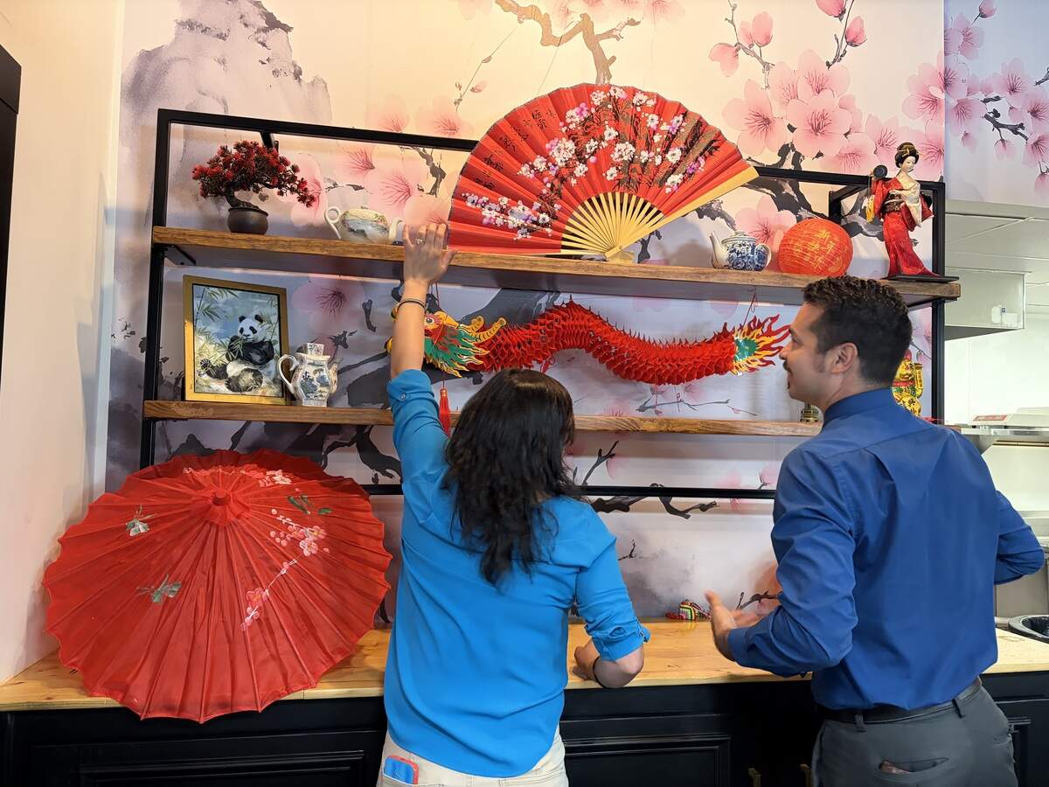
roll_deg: -0.5
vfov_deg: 53.1
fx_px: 788
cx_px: 524
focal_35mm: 26
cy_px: 394
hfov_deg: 67.3
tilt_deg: +3.1
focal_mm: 5.96
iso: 320
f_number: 1.6
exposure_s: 1/60
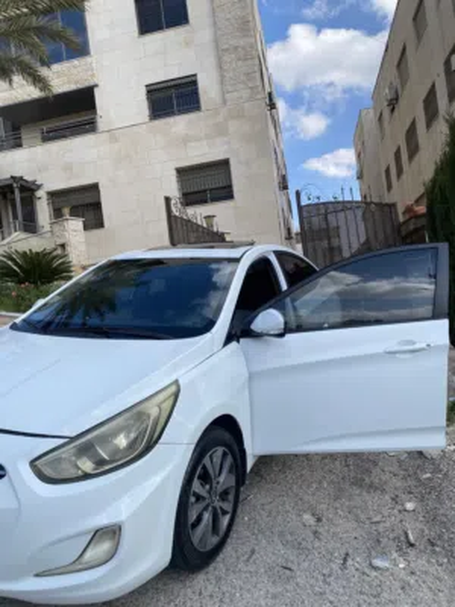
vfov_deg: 67.3
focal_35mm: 26
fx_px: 456
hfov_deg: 53.1
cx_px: 228
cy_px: 304
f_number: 1.8
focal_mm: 4.25
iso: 32
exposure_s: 1/1245
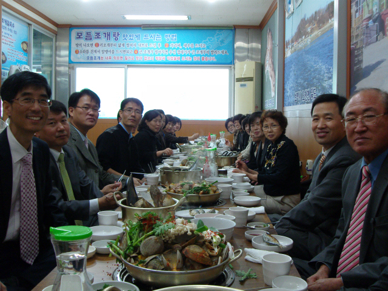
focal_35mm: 37
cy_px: 146
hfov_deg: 50.1
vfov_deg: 38.7
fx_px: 415
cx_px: 194
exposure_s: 1/40
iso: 160
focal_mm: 6.2
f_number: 2.8
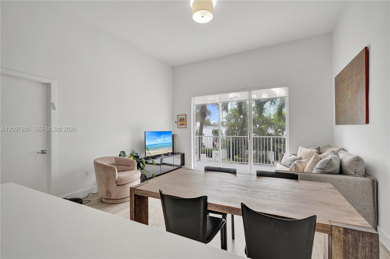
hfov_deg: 96.8
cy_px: 130
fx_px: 173
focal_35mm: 16
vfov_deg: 73.6
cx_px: 195
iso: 500
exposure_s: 1/160
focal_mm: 16
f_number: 4
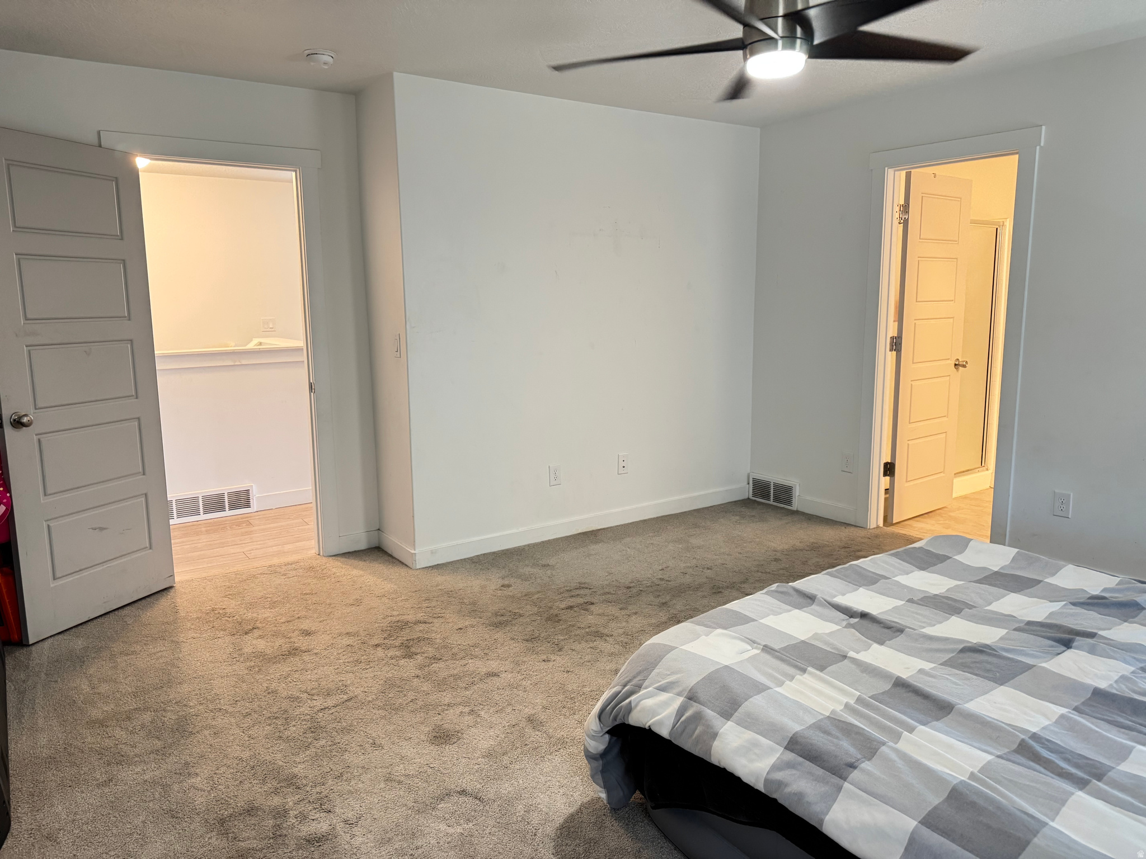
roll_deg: +0.2
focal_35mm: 24
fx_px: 795
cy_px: 430
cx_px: 573
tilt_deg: -9.3
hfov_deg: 71.6
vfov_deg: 56.8
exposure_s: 1/60
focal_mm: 6.76
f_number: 1.78
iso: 640
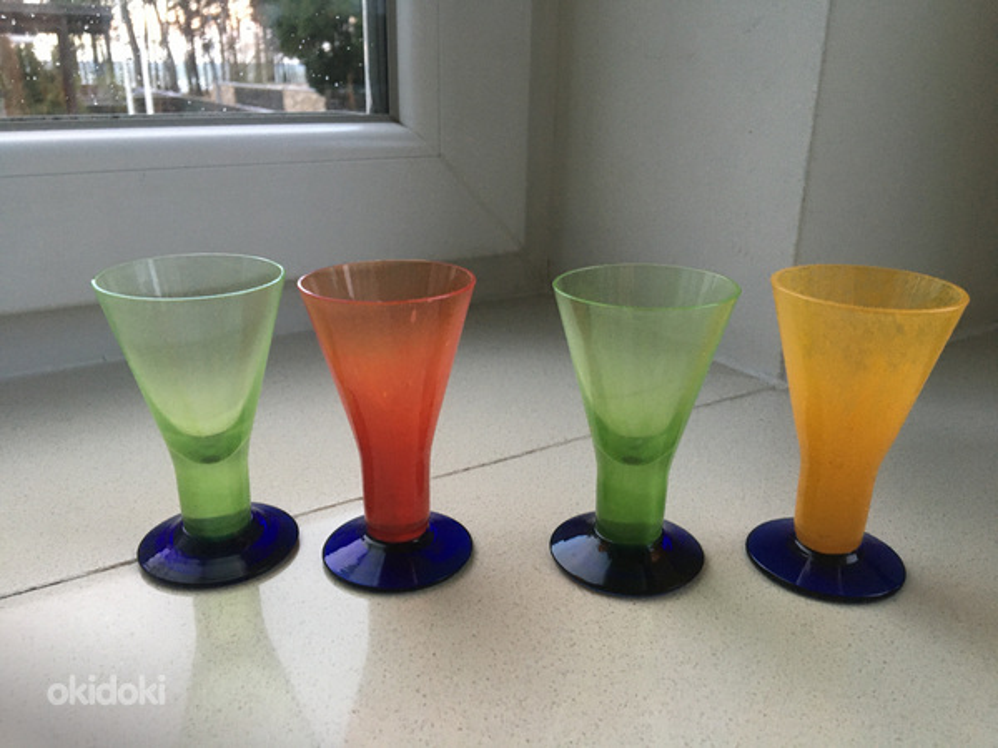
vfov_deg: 48.2
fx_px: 836
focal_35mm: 29
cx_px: 499
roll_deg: +0.0
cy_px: 374
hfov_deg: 61.7
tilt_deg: -18.6
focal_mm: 4.15
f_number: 2.2
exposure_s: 1/33
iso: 160
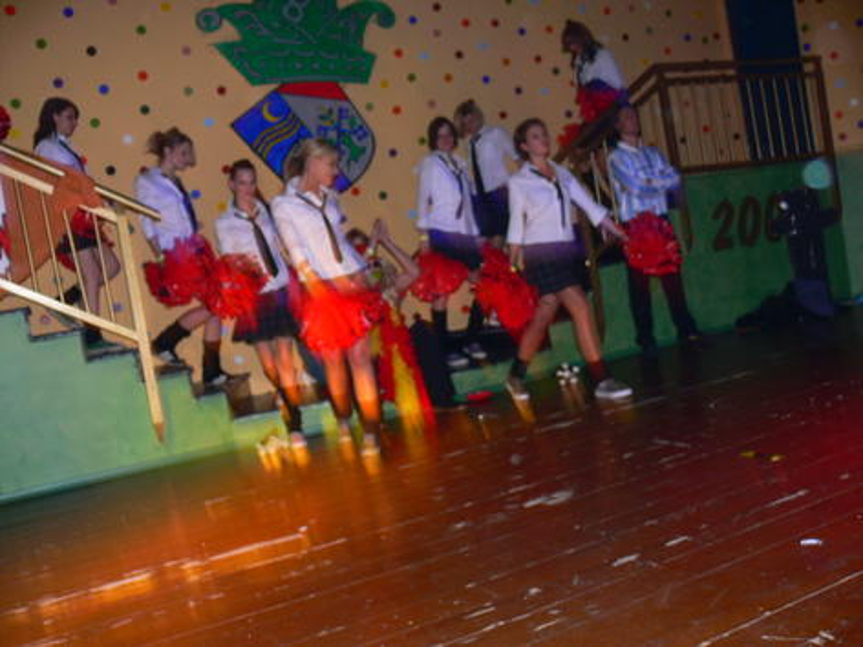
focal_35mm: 35
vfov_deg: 40.7
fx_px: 873
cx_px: 432
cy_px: 324
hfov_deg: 52.6
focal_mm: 7.4
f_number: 2.8
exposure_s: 1/30
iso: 100
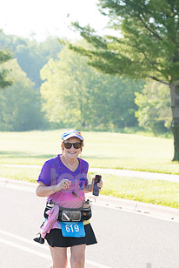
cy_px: 192
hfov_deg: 7.7
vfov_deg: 11.5
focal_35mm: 178
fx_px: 1325
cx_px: 71
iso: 1250
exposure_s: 1/1250
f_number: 5.6
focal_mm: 122
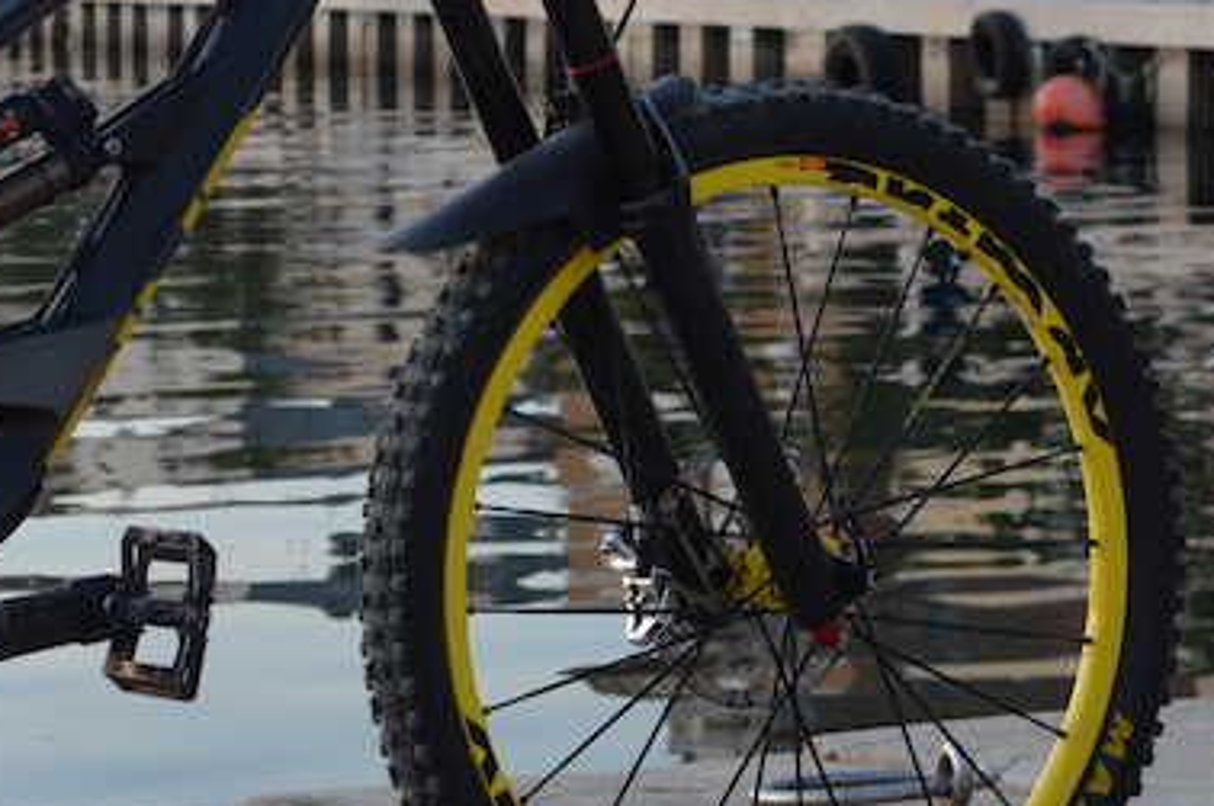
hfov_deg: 14.2
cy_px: 246
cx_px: 55
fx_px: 4794
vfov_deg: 9.6
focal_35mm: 142
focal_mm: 35
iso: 400
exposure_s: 1/100
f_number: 5
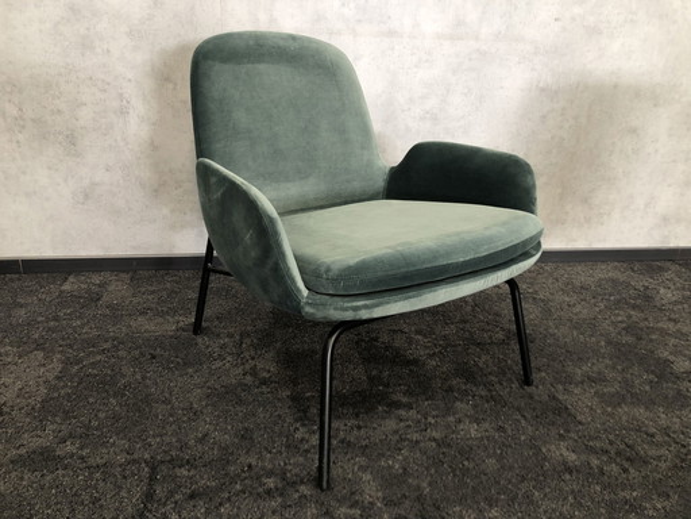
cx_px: 346
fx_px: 559
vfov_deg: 49.7
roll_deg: -2.0
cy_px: 260
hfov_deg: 63.4
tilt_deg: -20.0
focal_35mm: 28
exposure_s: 1/20
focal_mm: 3.99
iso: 32
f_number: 1.8
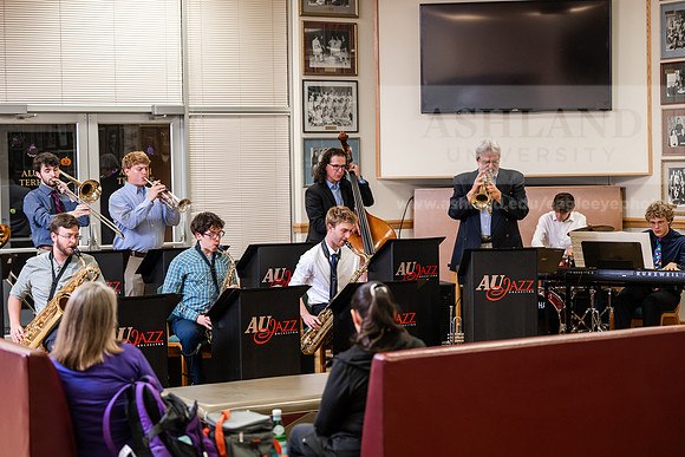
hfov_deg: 25.7
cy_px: 228
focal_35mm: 79
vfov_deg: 17.3
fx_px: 1503
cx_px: 342
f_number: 2.8
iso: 1600
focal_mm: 79
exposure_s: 1/200
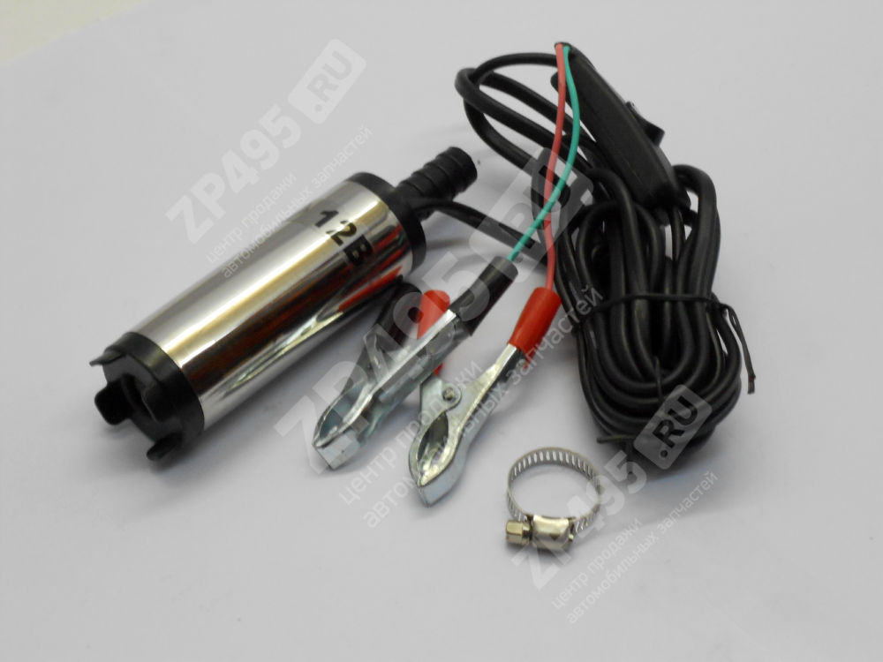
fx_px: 1939
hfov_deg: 25.7
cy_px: 331
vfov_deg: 19.4
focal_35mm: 76
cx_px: 442
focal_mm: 13.5
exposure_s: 1/30
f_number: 5.8
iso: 250
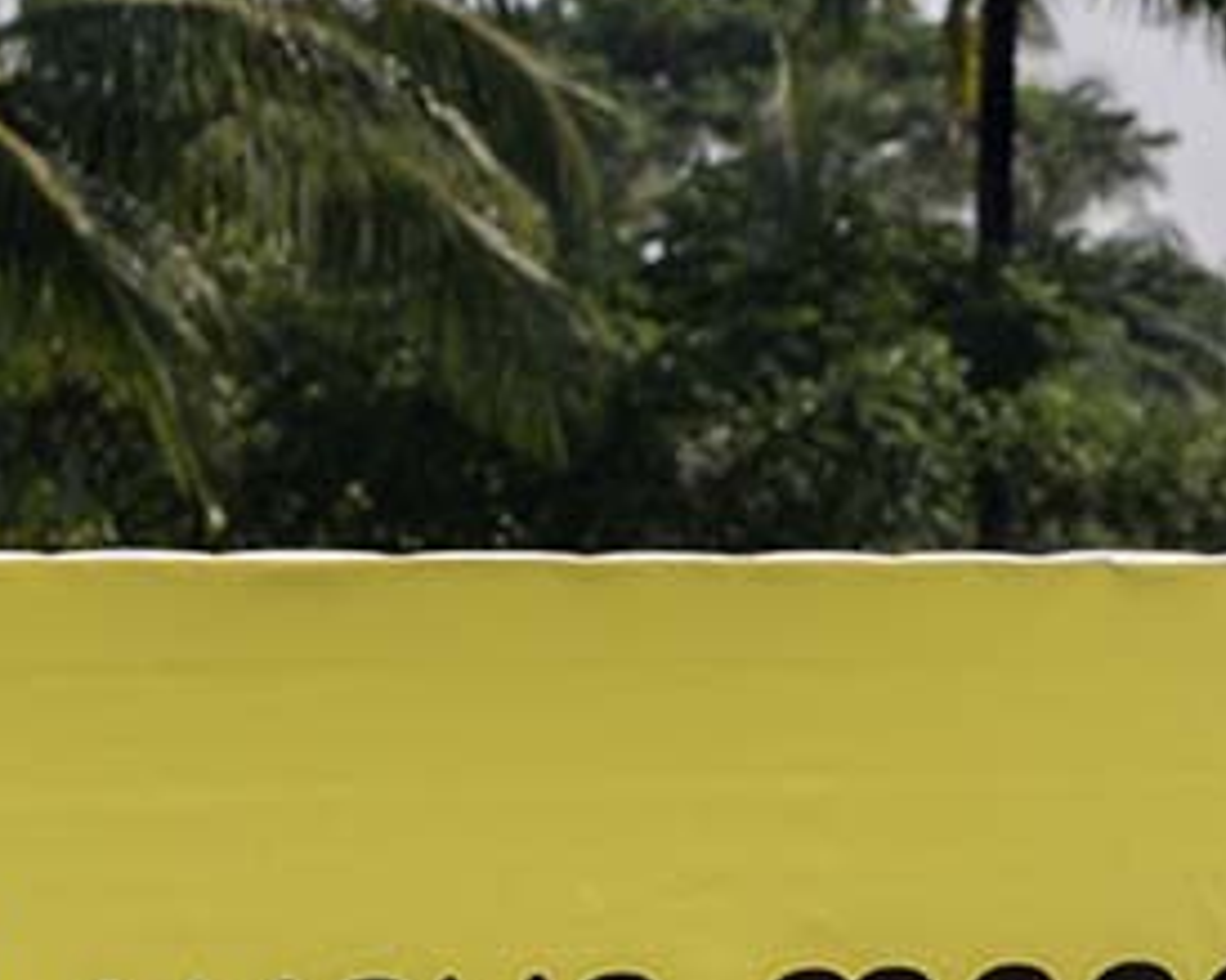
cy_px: 1087
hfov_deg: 7.6
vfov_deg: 6.1
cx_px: 1320
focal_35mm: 253
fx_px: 9177
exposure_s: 1/2000
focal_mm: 77
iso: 400
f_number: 5.6
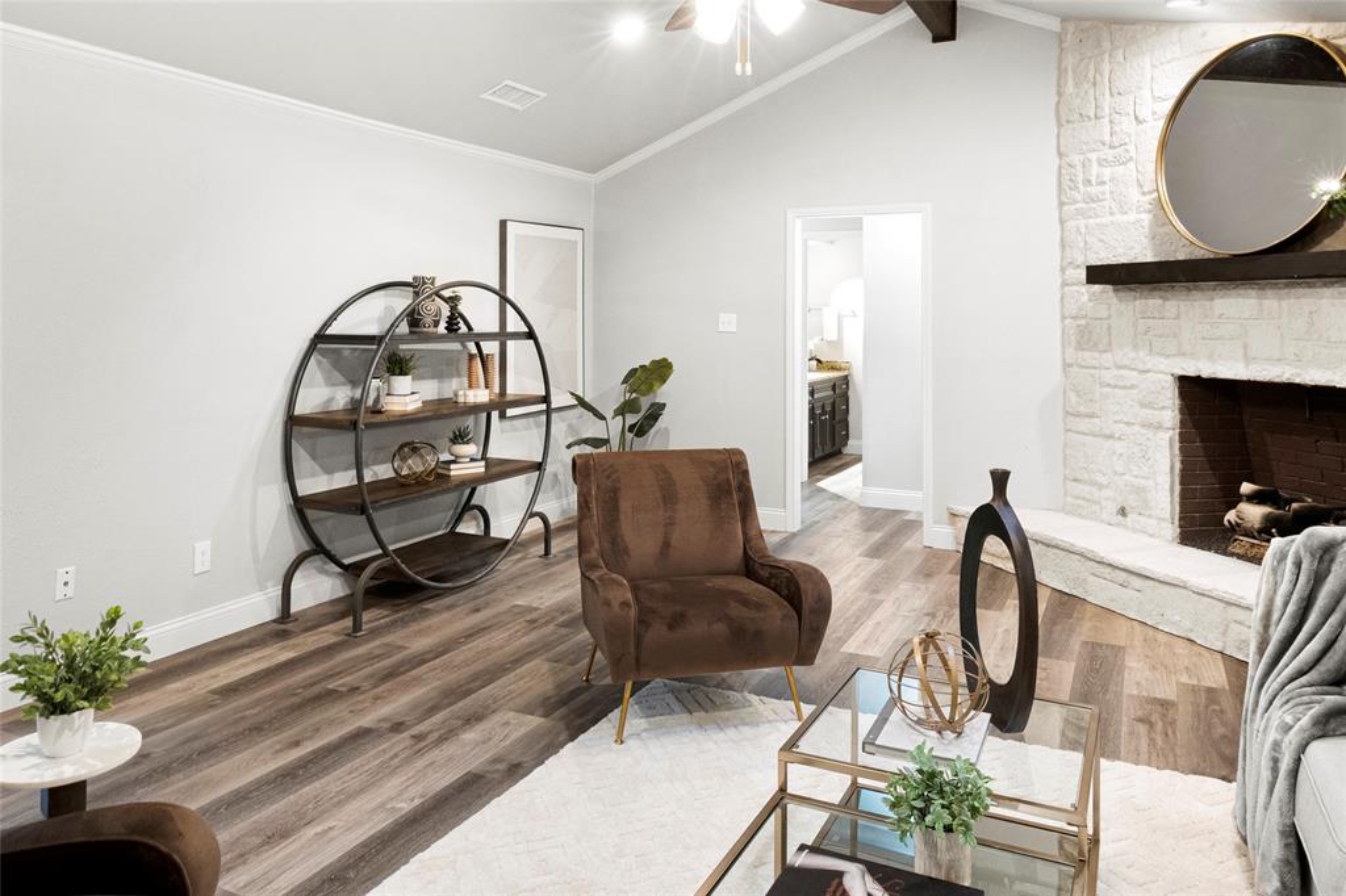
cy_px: 448
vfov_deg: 53.1
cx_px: 673
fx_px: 897
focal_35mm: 24
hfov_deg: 73.8
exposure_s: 1/3
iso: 1600
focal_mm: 16
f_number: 11
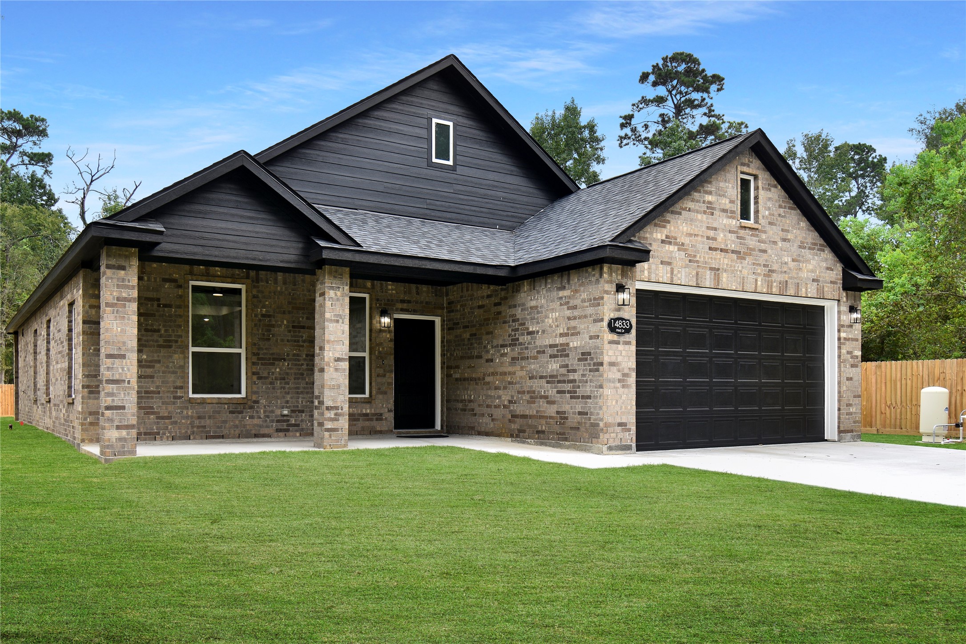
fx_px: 805
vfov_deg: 43.6
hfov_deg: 61.9
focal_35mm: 30
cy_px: 322
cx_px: 483
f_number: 8
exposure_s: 1/40
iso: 100
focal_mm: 20
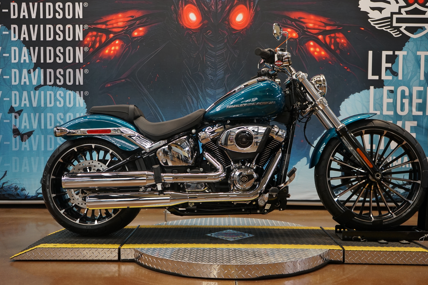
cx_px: 216
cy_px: 145
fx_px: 440
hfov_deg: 51.9
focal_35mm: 37
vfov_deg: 35.9
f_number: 4
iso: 1000
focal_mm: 36
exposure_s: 1/160
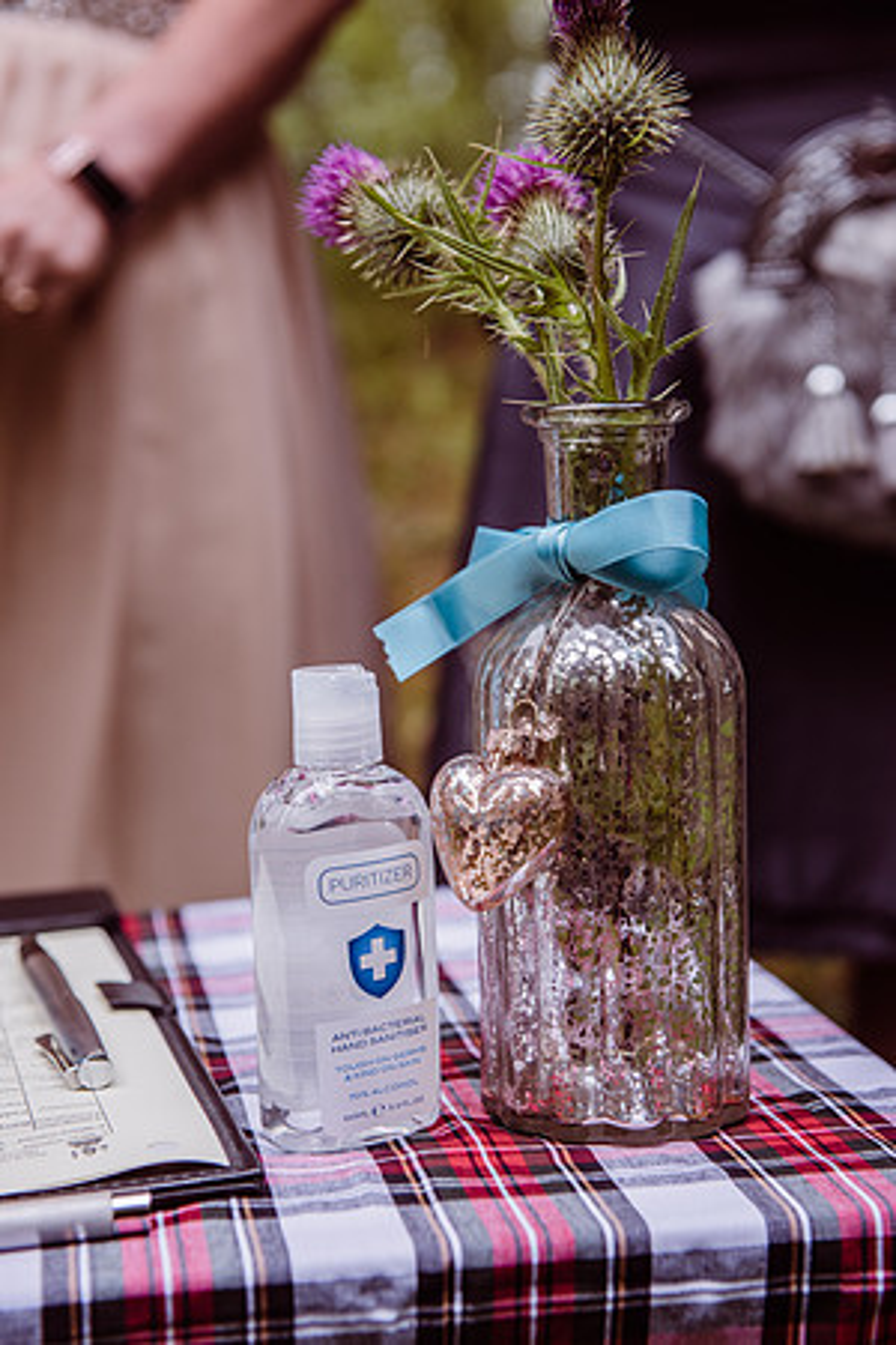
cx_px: 448
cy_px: 672
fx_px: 2240
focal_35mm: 60
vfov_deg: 33.4
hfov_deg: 22.6
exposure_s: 1/500
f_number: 5
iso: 400
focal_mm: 60
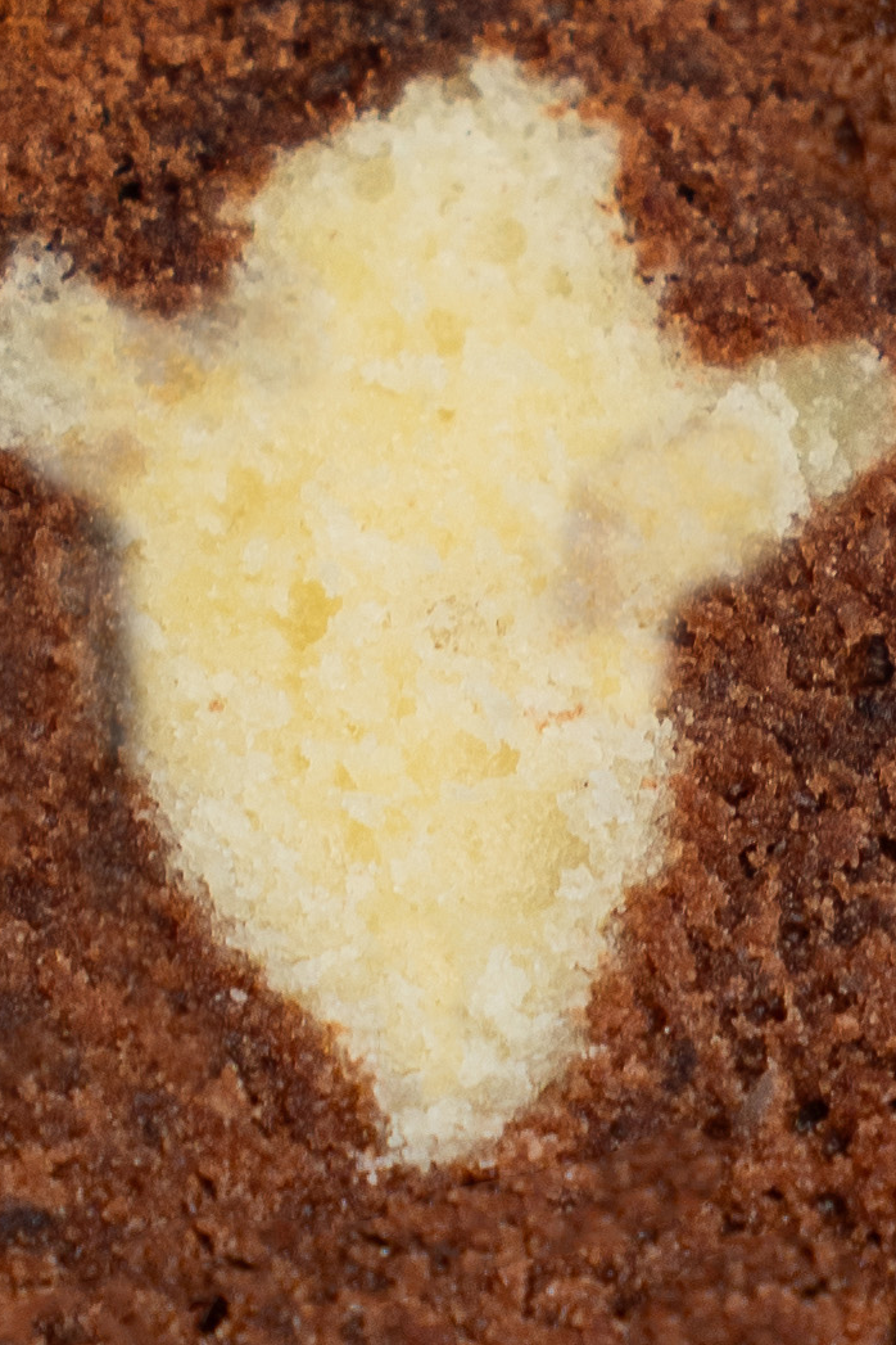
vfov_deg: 5.1
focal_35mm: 401
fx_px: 14969
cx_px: 1195
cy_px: 954
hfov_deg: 3.4
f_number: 4
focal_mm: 70
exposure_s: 1/80
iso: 400
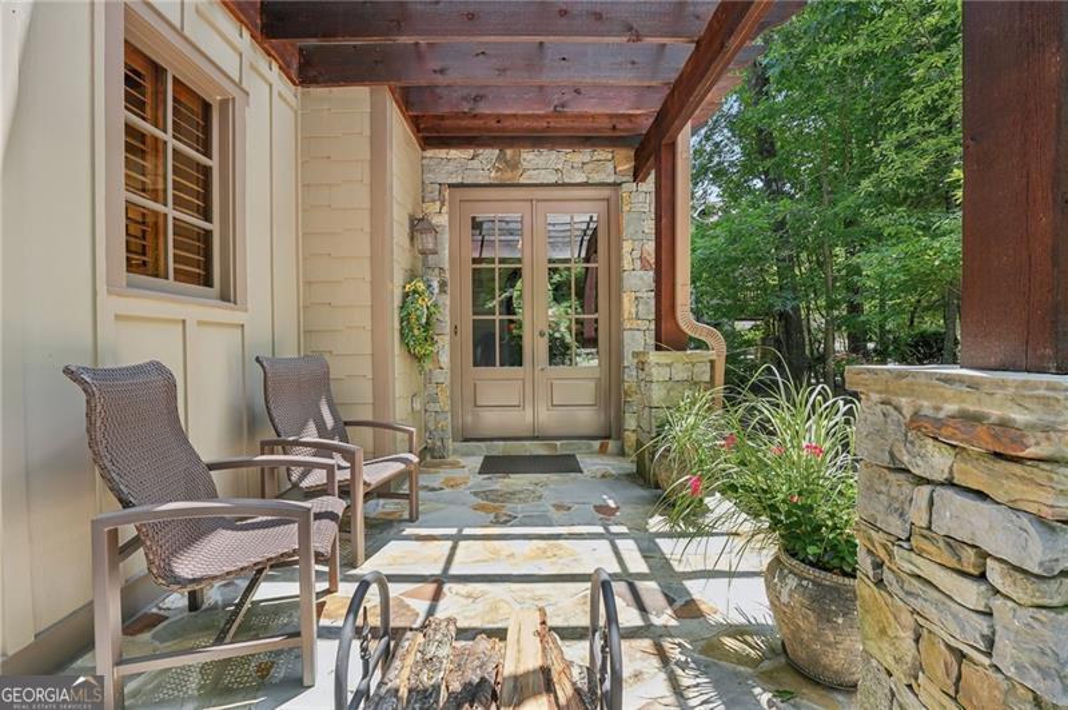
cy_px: 355
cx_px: 534
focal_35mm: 15
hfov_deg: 102.0
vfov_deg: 78.7
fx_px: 433
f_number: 8
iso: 100
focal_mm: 14.6
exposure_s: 1/50
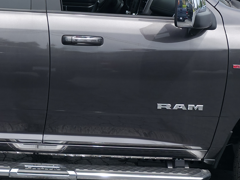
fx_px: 659
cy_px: 15
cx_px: -33
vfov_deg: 15.4
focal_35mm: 95
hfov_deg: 19.6
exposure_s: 1/1893
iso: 50
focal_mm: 6.3
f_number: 1.7
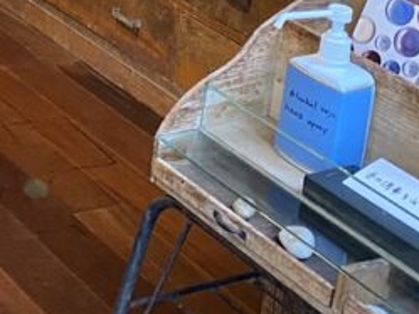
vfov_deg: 12.6
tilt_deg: -11.8
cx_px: -229
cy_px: -259
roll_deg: -1.7
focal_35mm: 107
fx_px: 1296
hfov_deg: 16.5
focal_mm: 4.25
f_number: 1.8
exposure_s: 1/50
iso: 200
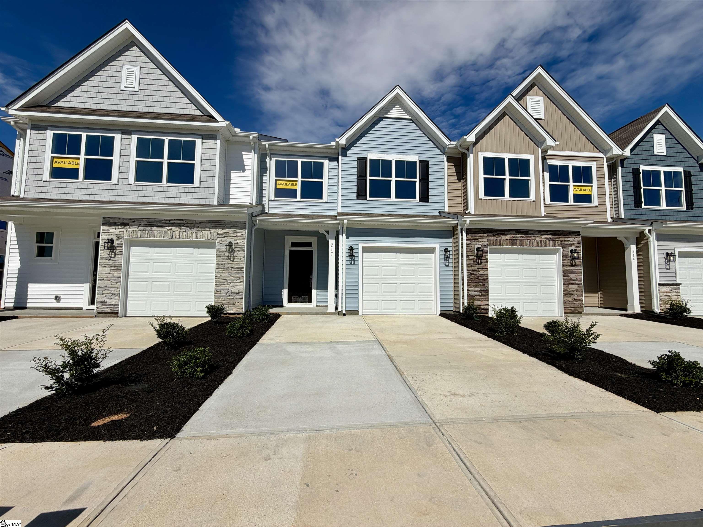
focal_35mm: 14
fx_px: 284
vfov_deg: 85.7
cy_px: 264
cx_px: 352
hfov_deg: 102.1
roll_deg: +0.0
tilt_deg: +5.4
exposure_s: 1/2165
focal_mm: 2.22
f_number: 2.2
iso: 20
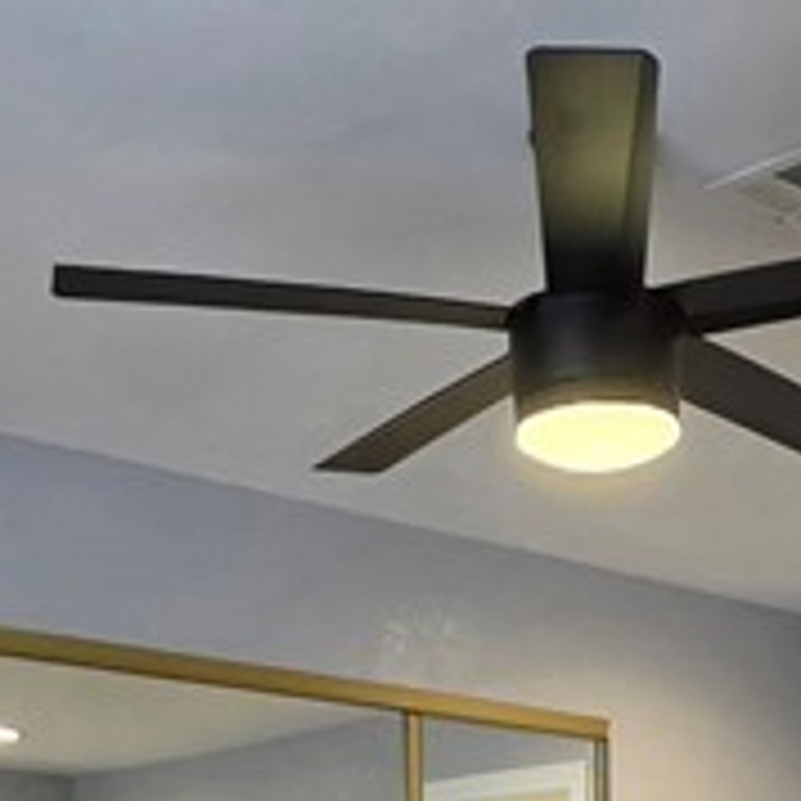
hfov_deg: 26.0
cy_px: 1208
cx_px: 518
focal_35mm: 66
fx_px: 1728
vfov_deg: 21.7
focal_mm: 2.2
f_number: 1.9
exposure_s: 1/60.2
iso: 250
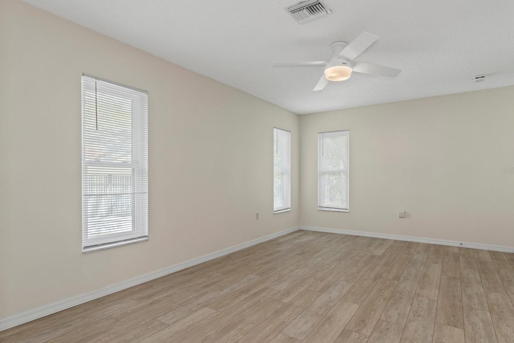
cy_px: 171
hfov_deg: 86.9
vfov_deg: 64.6
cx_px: 262
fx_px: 271
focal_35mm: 19
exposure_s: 1/2
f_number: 8
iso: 320
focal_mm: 12
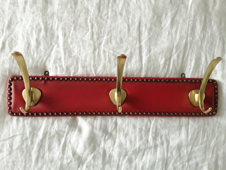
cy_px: 85
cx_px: 113
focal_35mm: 27
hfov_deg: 65.3
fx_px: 176
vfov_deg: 51.4
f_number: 1.9
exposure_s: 1/17
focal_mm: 2.91
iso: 200
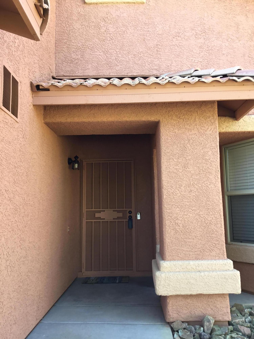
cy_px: 170
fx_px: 303
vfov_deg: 58.4
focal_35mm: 31
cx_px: 127
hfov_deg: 45.4
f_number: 2.4
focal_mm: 3.3
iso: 25
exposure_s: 1/60
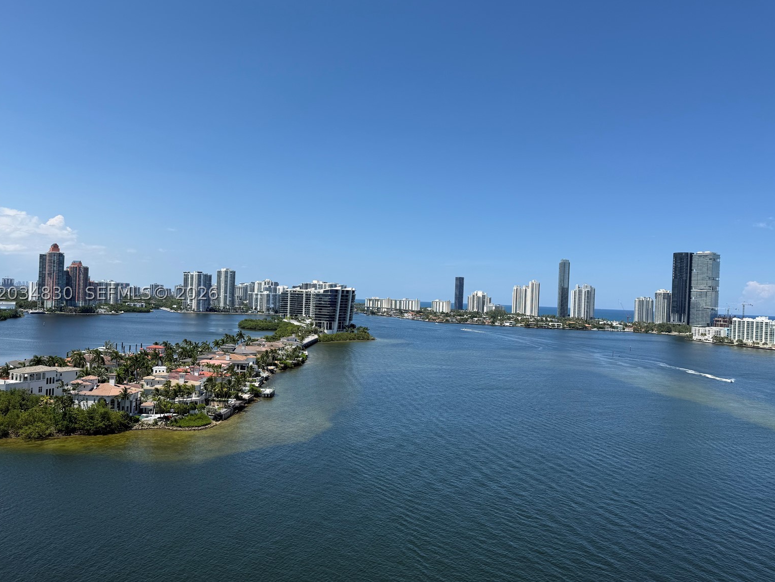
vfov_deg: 54.9
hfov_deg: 69.4
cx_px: 373
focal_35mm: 25
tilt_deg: +1.7
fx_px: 560
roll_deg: -2.8
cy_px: 293
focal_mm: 6.76
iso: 80
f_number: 1.78
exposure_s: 1/5714
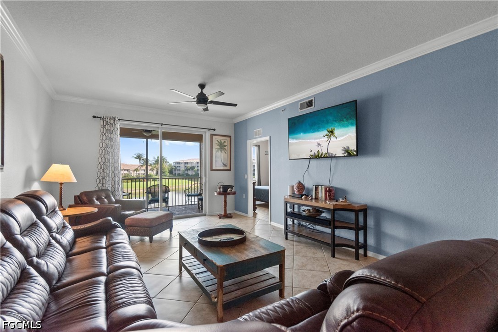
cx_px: 249
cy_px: 166
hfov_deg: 100.4
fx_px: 207
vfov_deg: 77.3
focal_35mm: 15
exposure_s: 1/100
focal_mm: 10
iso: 800
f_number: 5
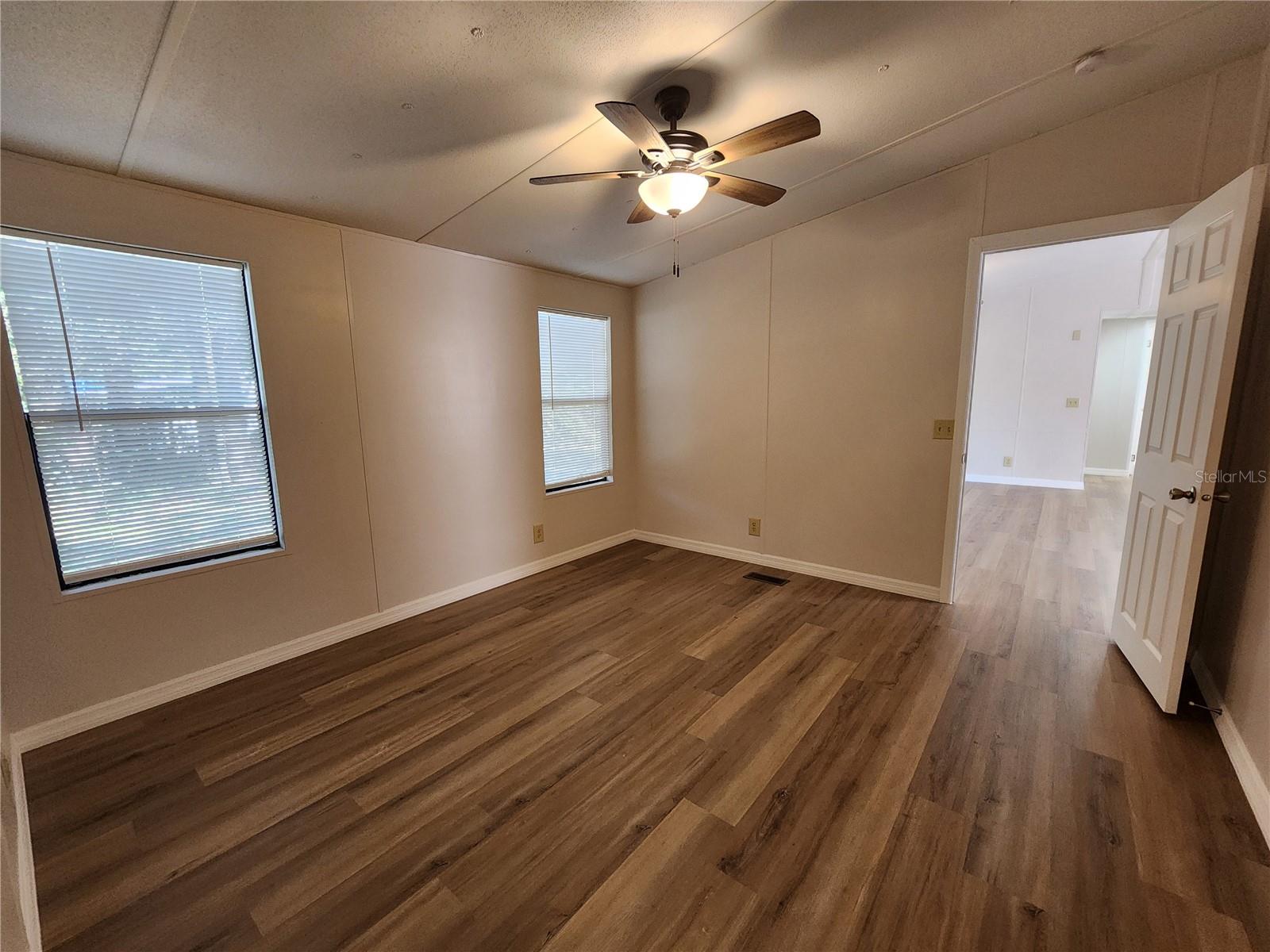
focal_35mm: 13
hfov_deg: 106.2
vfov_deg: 89.9
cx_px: 635
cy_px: 476
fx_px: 477
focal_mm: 2.2
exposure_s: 1/60
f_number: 2.2
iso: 250
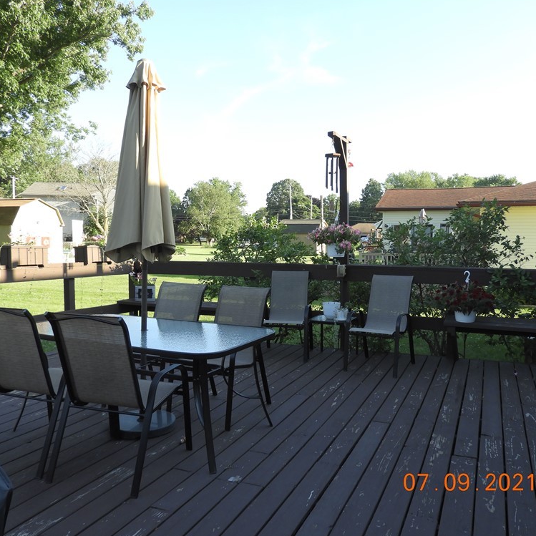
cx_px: 284
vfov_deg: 55.6
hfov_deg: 55.6
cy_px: 265
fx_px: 508
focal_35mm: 29
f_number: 3.3
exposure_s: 1/200
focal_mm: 4.3
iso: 100
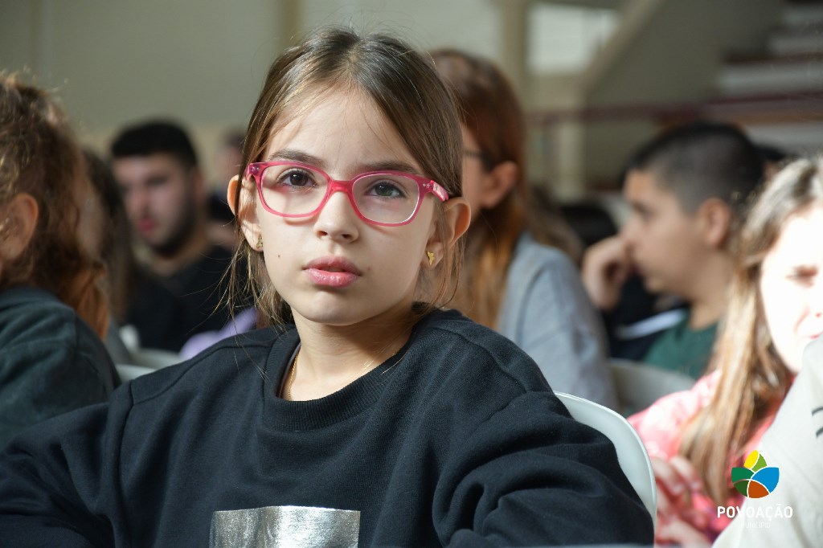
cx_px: 412
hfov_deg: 13.1
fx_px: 3588
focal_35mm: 157
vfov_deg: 8.7
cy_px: 274
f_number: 5.6
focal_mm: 105
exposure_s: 1/125
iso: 800
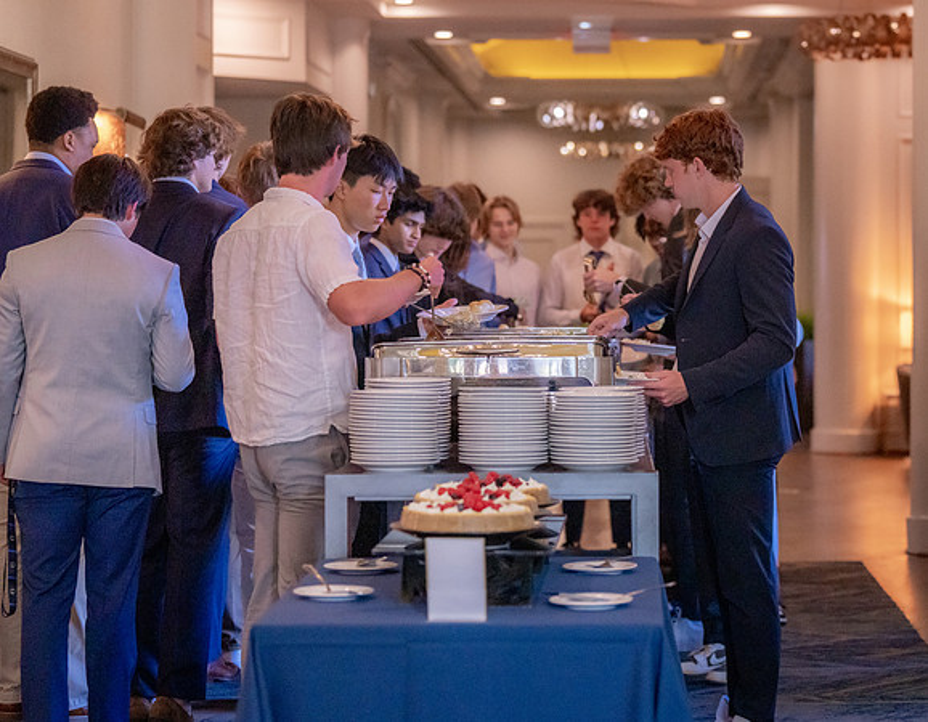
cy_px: 321
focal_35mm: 98
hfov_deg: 19.8
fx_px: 2657
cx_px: 602
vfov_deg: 15.5
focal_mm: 76
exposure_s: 1/320
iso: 4000
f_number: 2.8
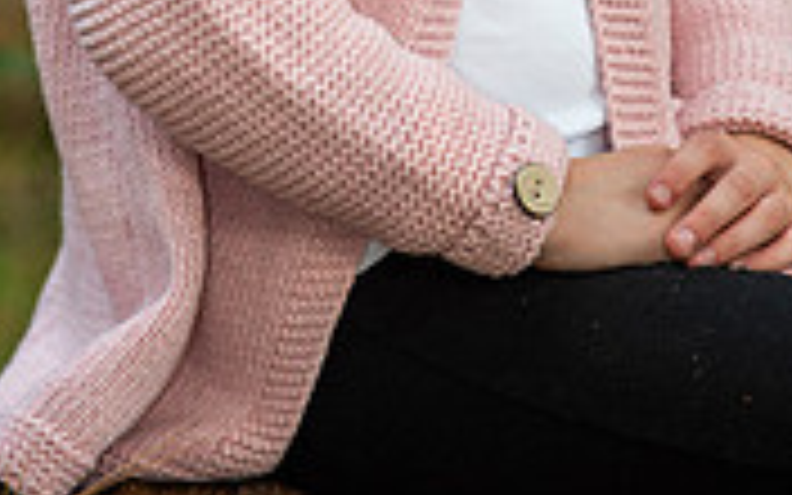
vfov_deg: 2.5
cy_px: -432
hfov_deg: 4.0
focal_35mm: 520
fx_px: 11224
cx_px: 526
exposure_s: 1/60
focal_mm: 200
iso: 250
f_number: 3.5
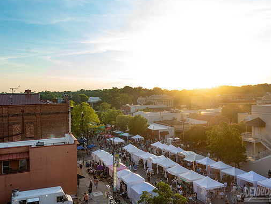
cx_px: 128
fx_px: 235
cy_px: 101
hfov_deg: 59.9
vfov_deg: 46.8
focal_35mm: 30
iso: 400
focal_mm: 24
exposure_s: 1/640
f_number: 5
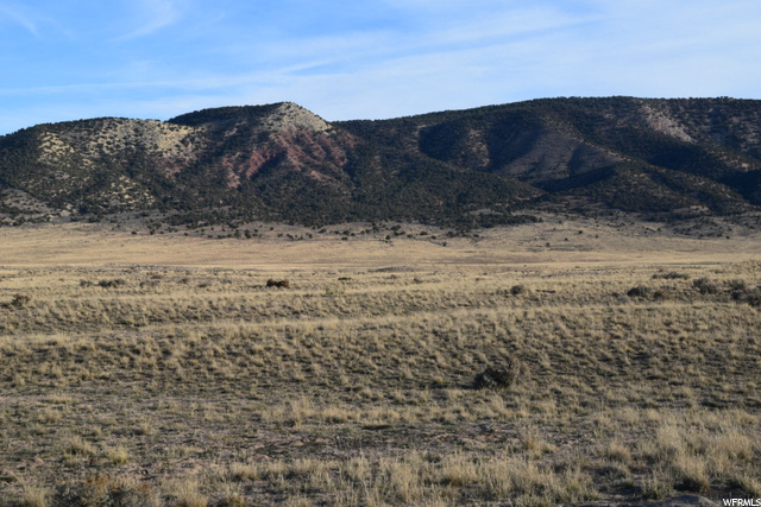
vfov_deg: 18.2
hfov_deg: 27.0
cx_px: 380
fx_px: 1586
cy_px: 254
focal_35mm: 75
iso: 400
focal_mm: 50
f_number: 11
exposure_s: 1/400
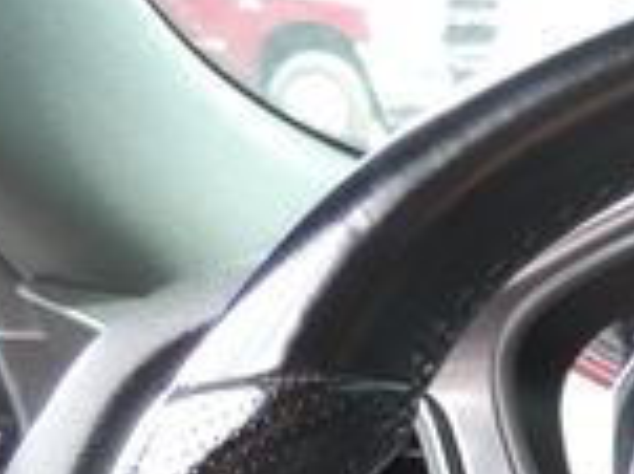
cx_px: 1079
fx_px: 1867
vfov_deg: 13.2
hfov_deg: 16.6
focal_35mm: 102
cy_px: 831
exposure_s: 1/40
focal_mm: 4.3
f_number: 3
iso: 80
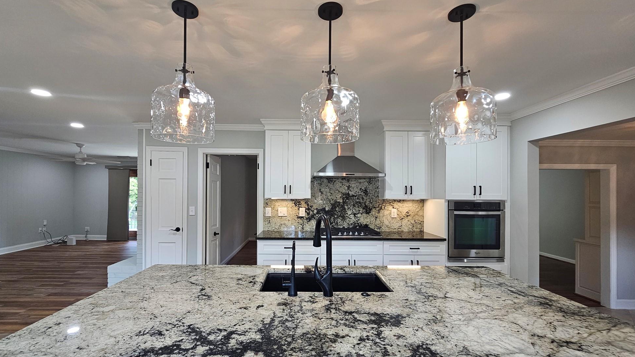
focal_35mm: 15
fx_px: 253
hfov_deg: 102.9
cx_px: 301
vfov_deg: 70.5
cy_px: 188
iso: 100
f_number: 2.2
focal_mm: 2.2
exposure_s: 1/60
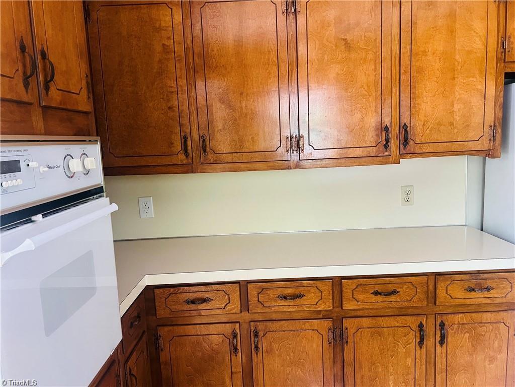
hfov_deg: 67.3
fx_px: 387
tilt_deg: -5.9
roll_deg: +1.8
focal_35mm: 26
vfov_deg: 53.1
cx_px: 258
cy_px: 194
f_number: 1.5
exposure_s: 1/60
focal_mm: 5.7
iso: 250
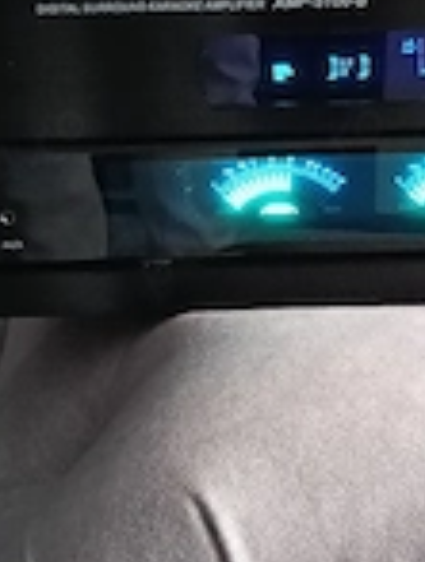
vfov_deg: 26.6
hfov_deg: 20.0
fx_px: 1190
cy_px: 241
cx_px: 337
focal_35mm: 73
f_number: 1.8
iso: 1250
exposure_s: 1/25
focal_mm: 3.98
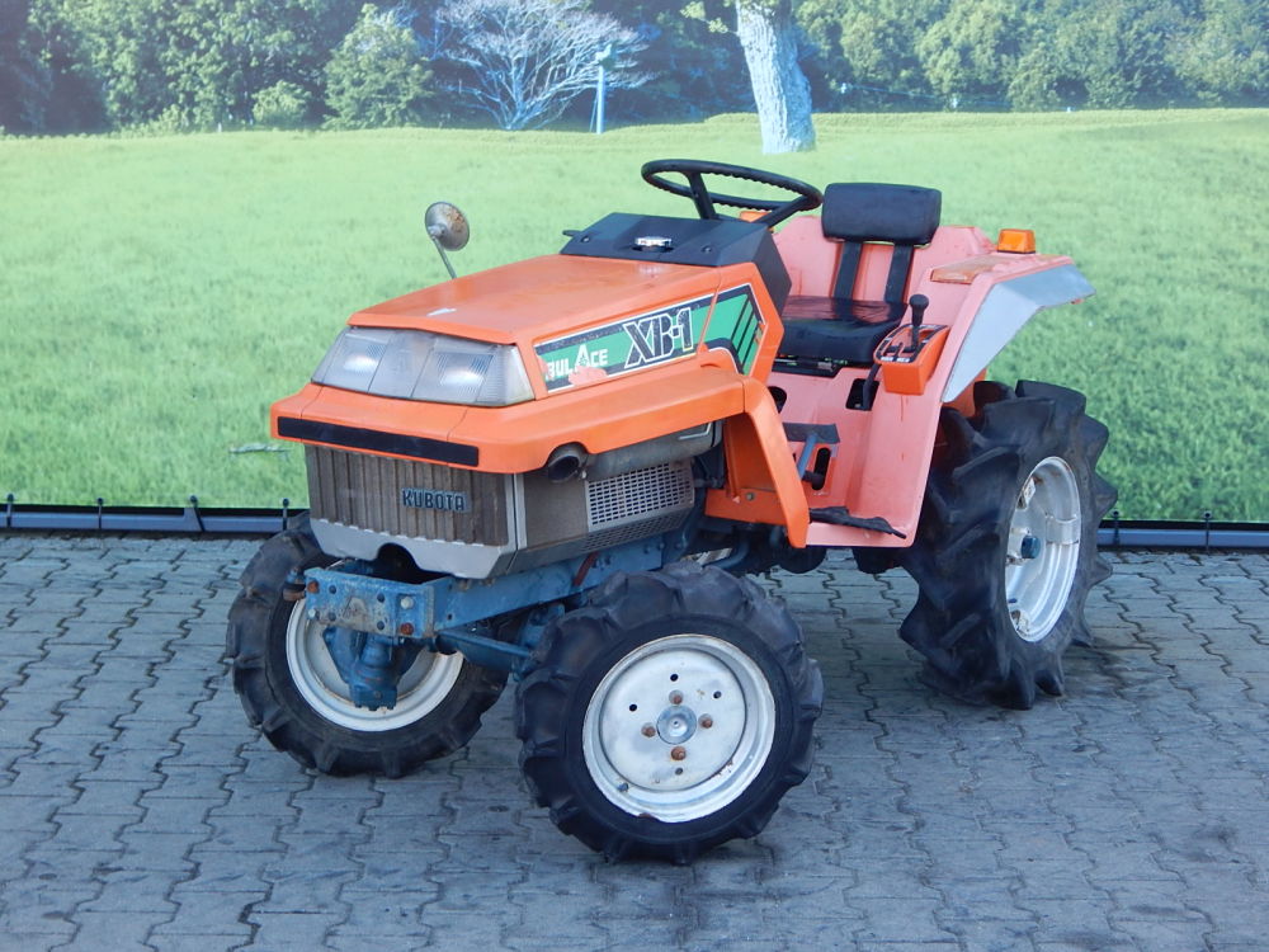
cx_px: 634
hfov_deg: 28.2
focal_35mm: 69
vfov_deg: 21.3
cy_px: 476
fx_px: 2529
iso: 125
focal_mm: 12.3
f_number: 4.1
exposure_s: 1/80
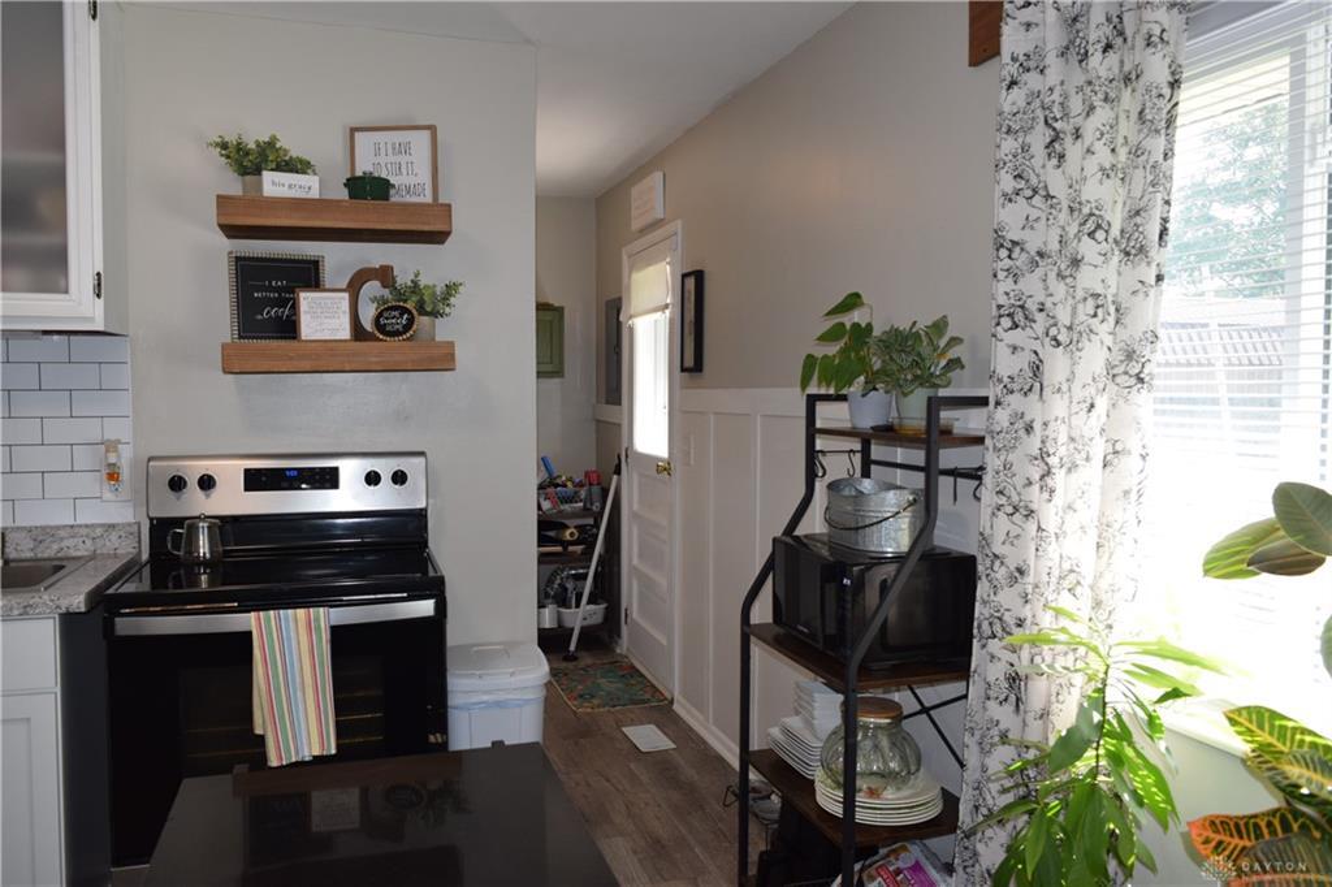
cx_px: 666
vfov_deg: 47.9
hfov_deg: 67.4
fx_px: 999
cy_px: 444
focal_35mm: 27
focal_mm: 18
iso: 500
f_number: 5.6
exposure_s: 1/125
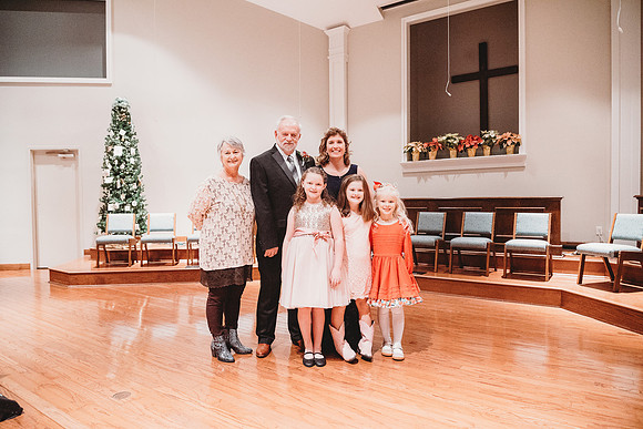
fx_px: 429
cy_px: 214
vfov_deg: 53.2
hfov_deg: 73.7
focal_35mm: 24
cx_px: 322
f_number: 4
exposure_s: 1/200
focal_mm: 24
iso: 6400
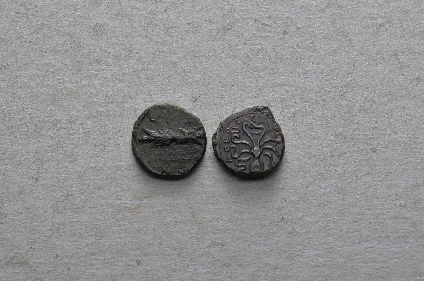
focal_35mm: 82
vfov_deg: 16.5
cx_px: 212
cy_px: 140
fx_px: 970
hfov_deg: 24.7
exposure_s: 1/250
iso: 400
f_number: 14
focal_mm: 55
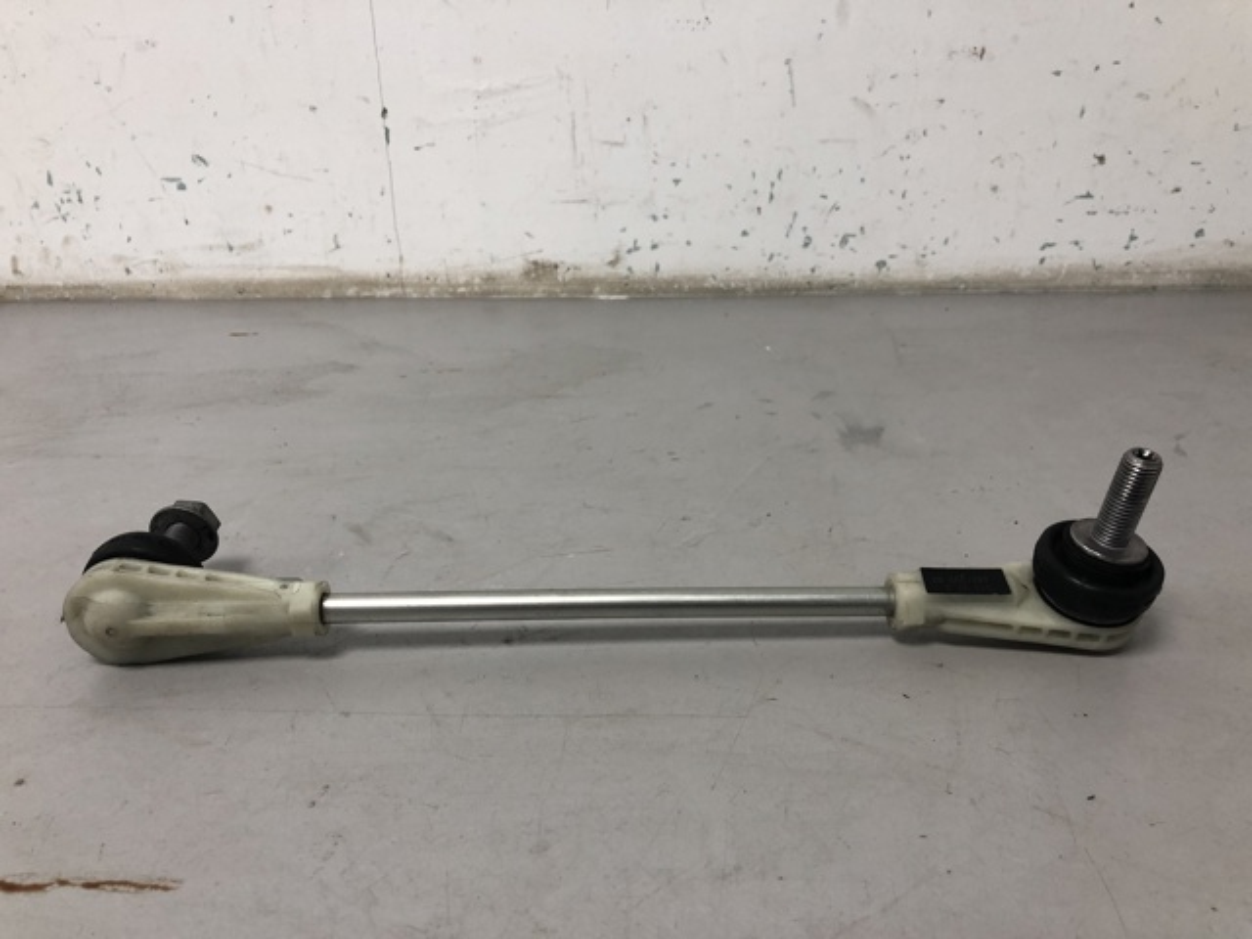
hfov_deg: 63.4
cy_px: 470
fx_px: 1013
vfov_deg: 49.7
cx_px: 626
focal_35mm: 28
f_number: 1.8
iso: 25
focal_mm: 4
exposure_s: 1/33
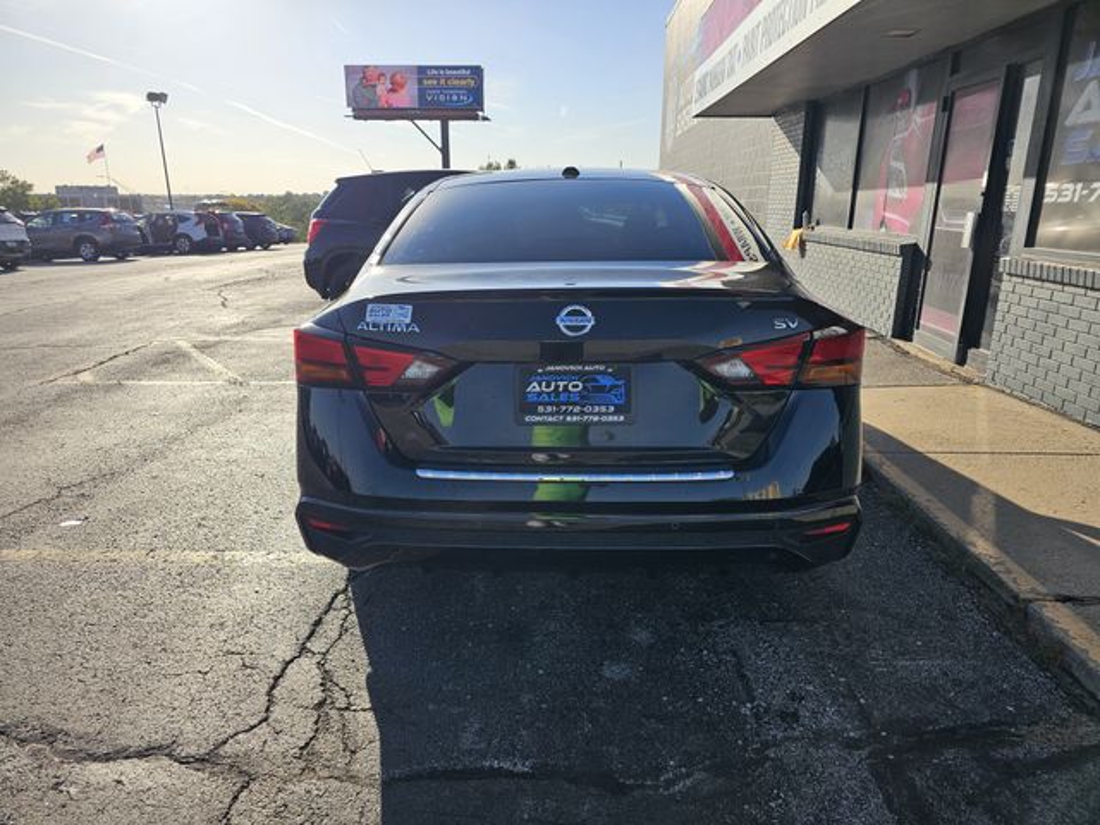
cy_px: 412
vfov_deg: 58.9
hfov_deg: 73.9
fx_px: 731
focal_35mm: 23
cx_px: 550
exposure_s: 1/742
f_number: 1.7
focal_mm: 6.3
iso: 10
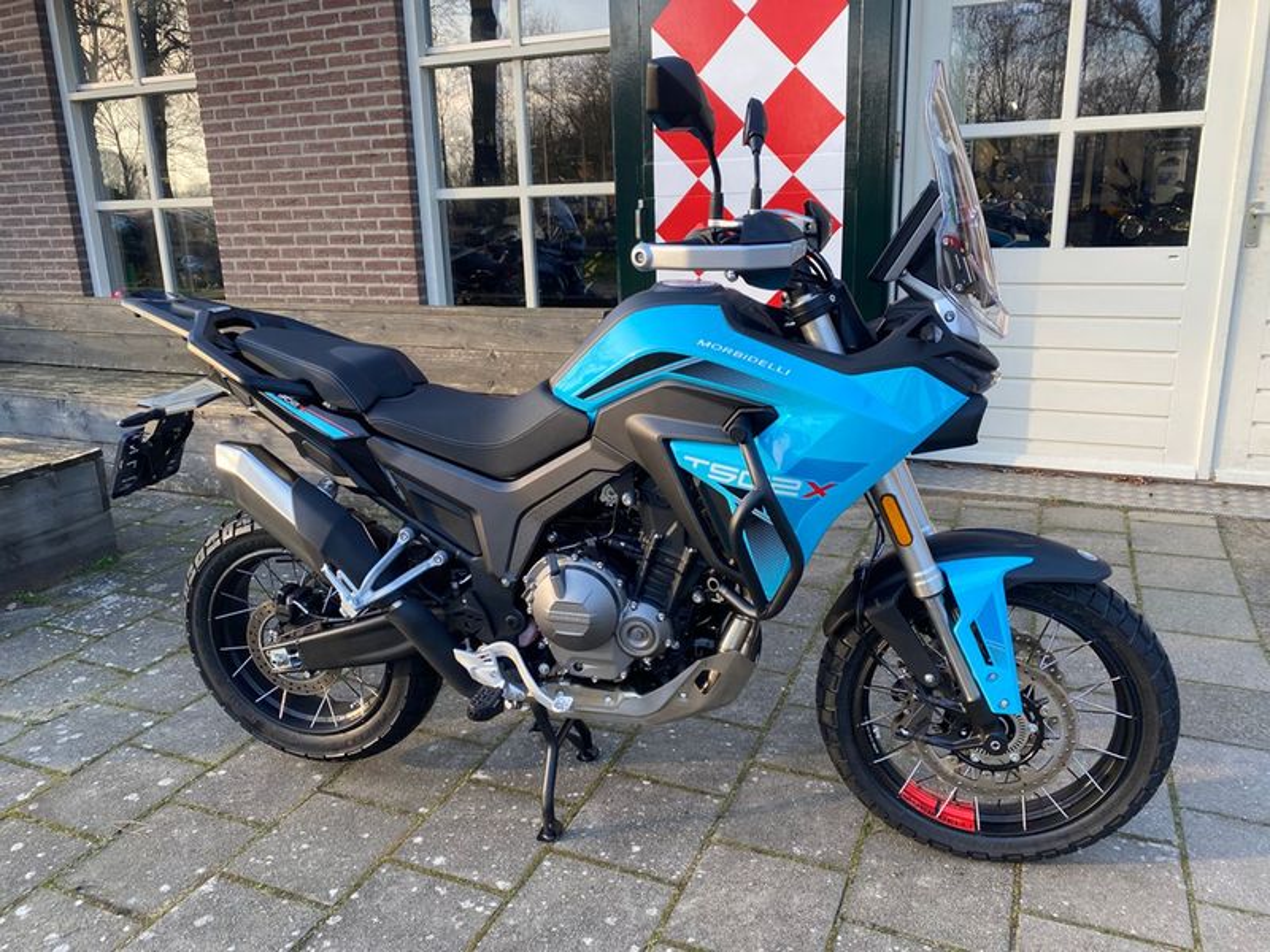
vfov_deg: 53.1
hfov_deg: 67.3
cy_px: 476
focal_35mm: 26
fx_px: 954
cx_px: 635
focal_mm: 4.25
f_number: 1.8
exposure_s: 1/122
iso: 32
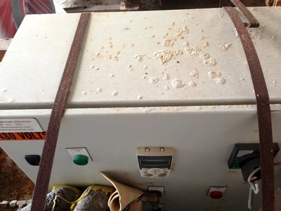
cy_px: 106
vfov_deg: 42.9
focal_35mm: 33
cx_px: 140
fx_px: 268
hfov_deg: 55.4
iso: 64
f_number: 2.4
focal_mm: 4.13
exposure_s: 1/24
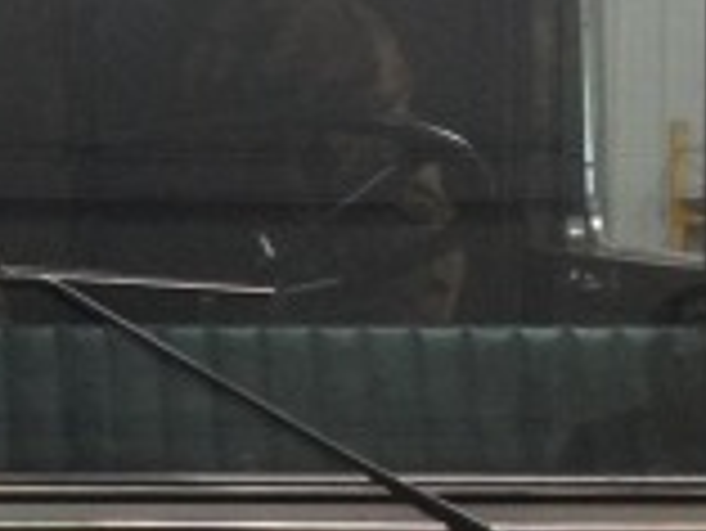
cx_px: -166
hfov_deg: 10.9
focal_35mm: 178
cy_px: 333
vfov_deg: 8.4
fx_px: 3633
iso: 125
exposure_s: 1/20
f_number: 2.4
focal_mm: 4.28
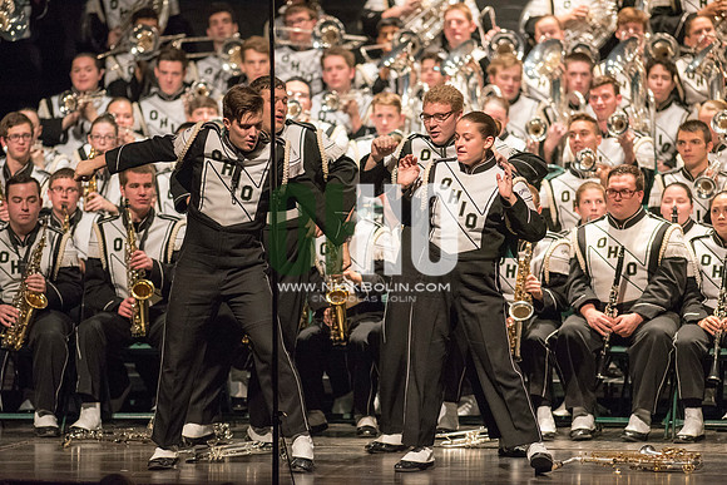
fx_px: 6059
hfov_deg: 6.9
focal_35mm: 300
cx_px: 364
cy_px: 242
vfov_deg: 4.6
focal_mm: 300
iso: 4000
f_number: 2.8
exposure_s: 1/500
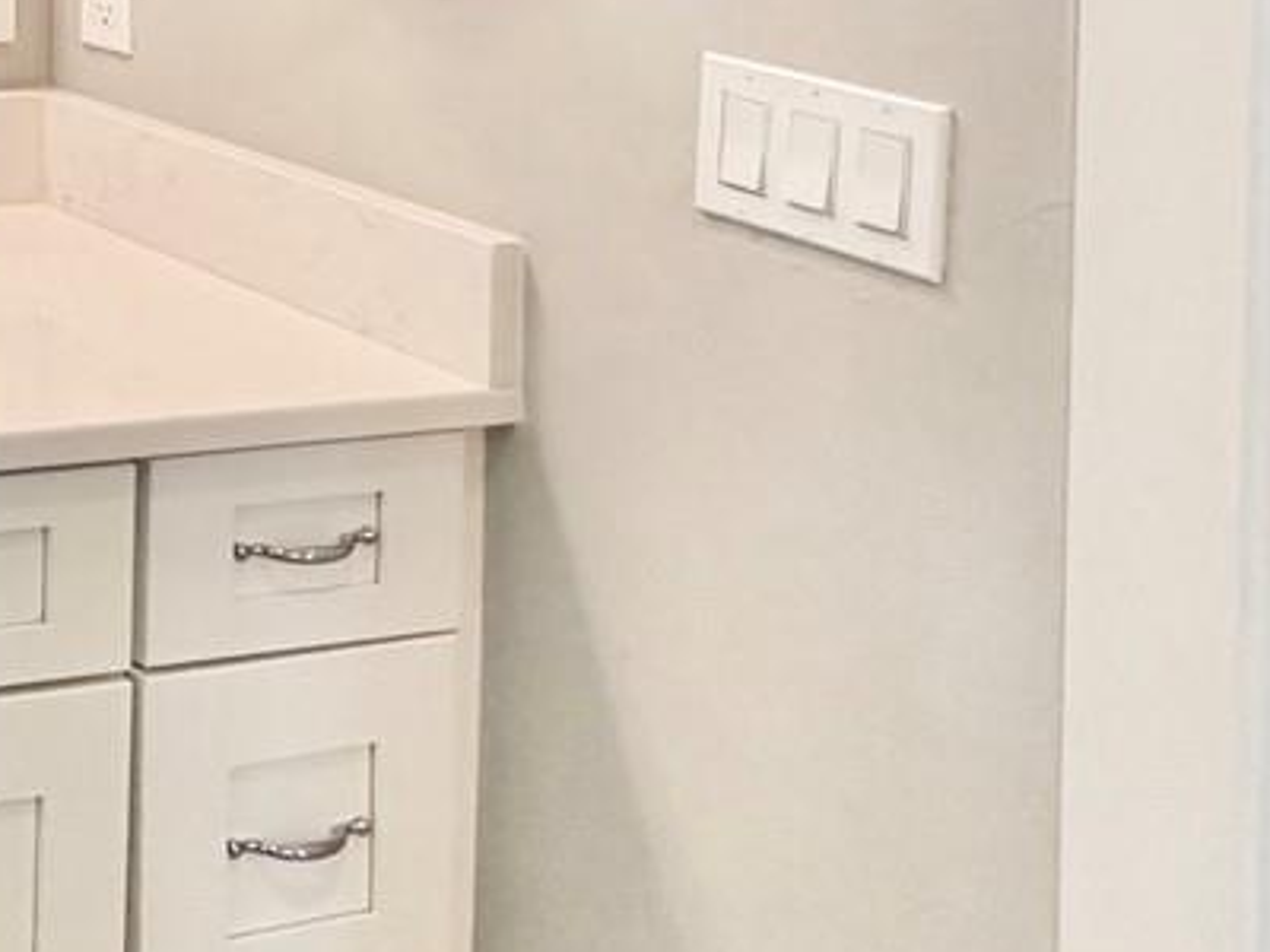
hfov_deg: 24.4
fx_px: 2055
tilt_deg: -0.5
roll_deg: -0.5
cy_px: -355
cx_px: -756
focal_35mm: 56
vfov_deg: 22.7
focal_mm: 2.22
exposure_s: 1/120
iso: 125
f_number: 2.2
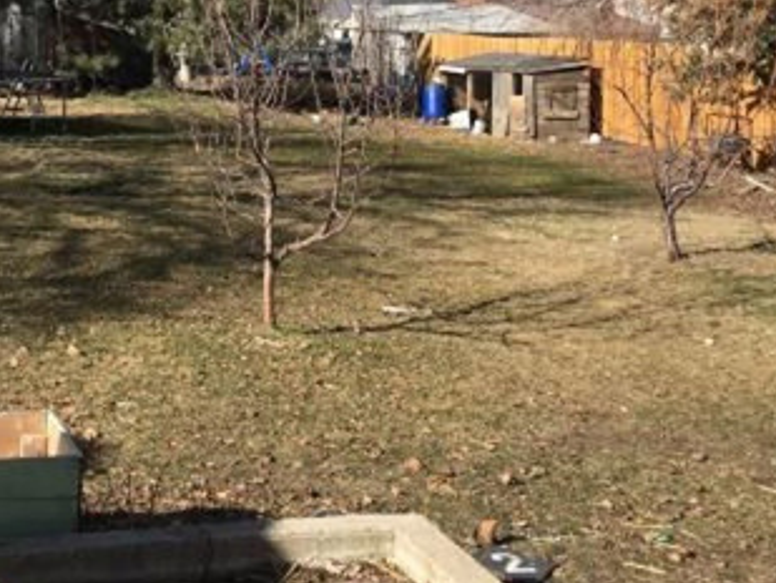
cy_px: 35
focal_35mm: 60
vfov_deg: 23.6
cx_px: 151
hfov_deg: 31.3
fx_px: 1346
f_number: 2.2
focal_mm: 4.15
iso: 25
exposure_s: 1/1350
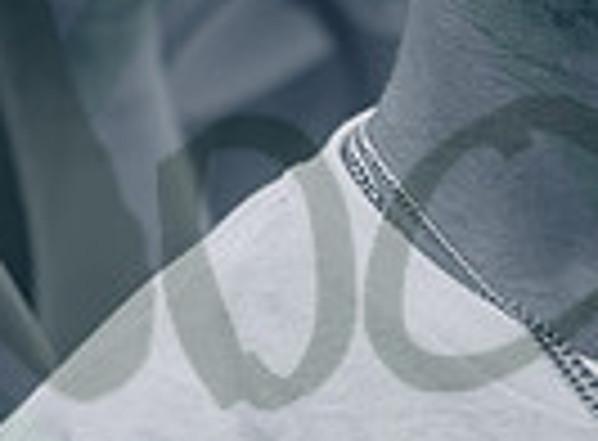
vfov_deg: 3.6
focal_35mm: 408
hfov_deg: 4.9
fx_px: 7004
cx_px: 626
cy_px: -381
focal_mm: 80
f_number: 3.5
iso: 500
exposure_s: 1/800
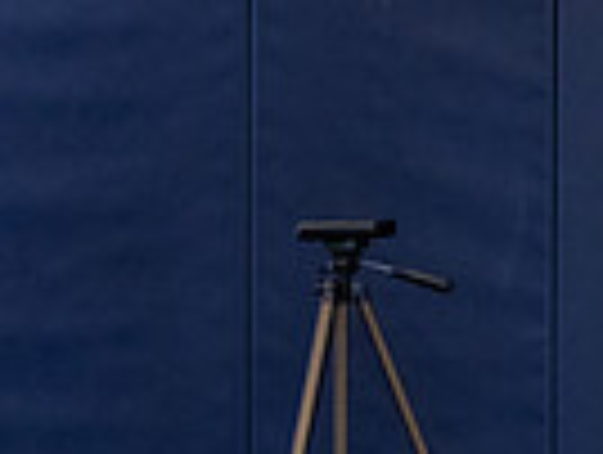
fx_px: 6457
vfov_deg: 4.0
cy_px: 412
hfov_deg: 5.3
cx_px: 768
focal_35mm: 370
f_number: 1.2
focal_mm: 50
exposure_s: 1/1000
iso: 1250
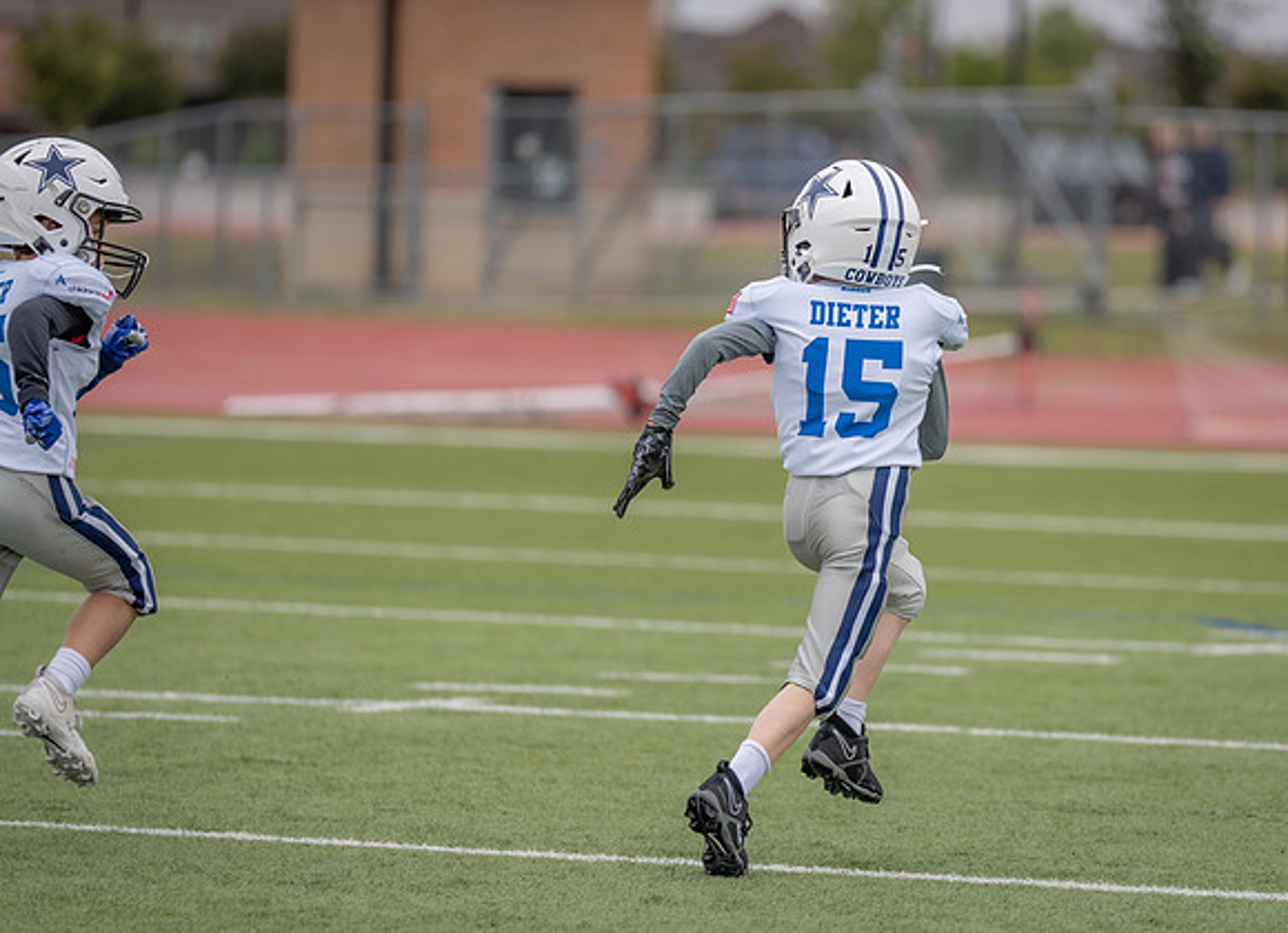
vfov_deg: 5.3
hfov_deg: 7.4
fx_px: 10020
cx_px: 820
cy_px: 459
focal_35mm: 273
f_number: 2.8
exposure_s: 1/1250
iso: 200
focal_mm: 200
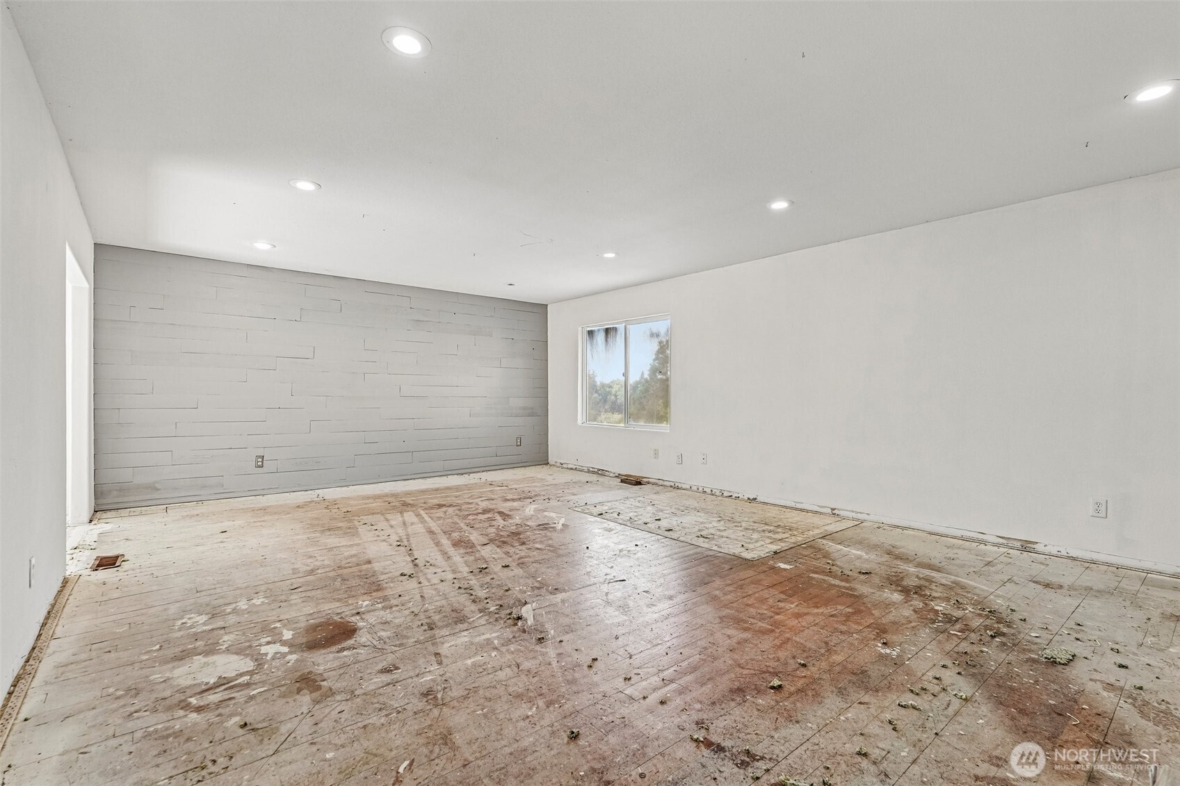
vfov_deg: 73.7
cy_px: 393
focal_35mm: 16
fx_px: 524
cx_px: 590
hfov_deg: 96.7
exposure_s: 1/40
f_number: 8
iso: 400
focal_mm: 16
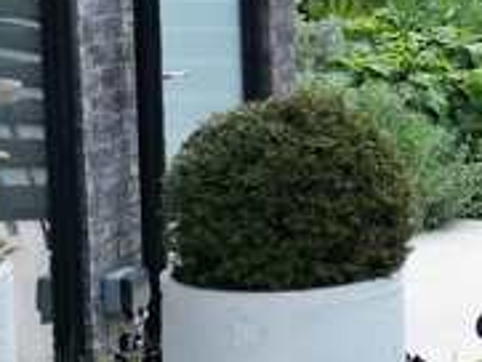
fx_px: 1895
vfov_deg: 10.9
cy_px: 112
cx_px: 865
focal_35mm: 136
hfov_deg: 13.1
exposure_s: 1/1000
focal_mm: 6.72
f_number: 1.7
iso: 100
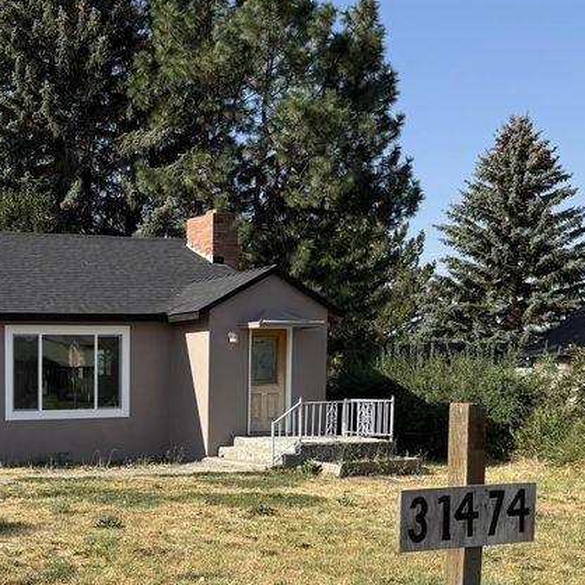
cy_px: 452
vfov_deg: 32.1
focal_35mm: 52
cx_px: -32
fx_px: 994
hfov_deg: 30.0
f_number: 1.78
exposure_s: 1/3425
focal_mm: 6.76
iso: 80
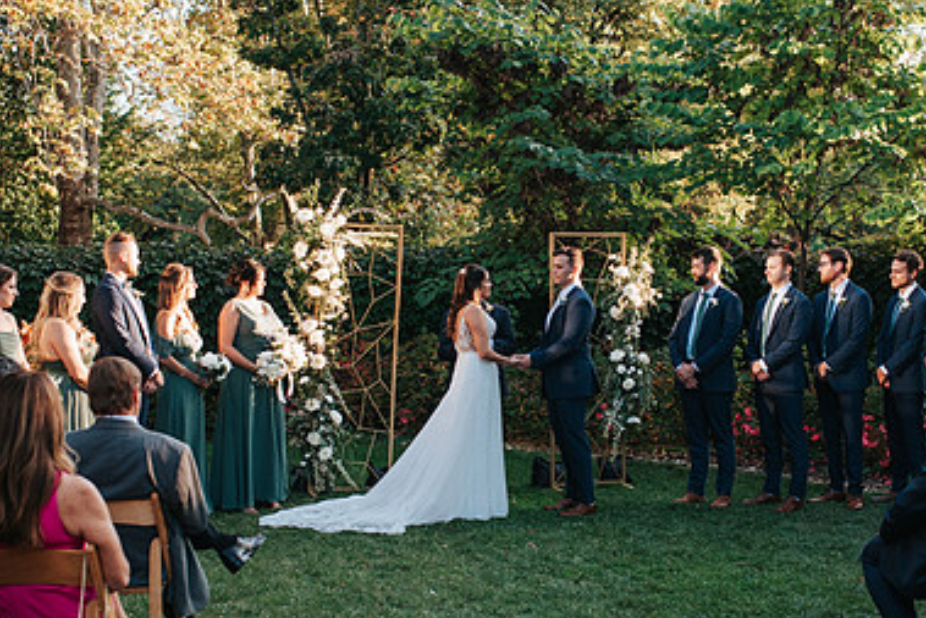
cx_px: 527
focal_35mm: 57
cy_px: 366
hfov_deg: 35.0
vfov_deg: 23.8
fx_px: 1467
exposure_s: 1/1000
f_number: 3.2
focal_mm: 35
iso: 1000
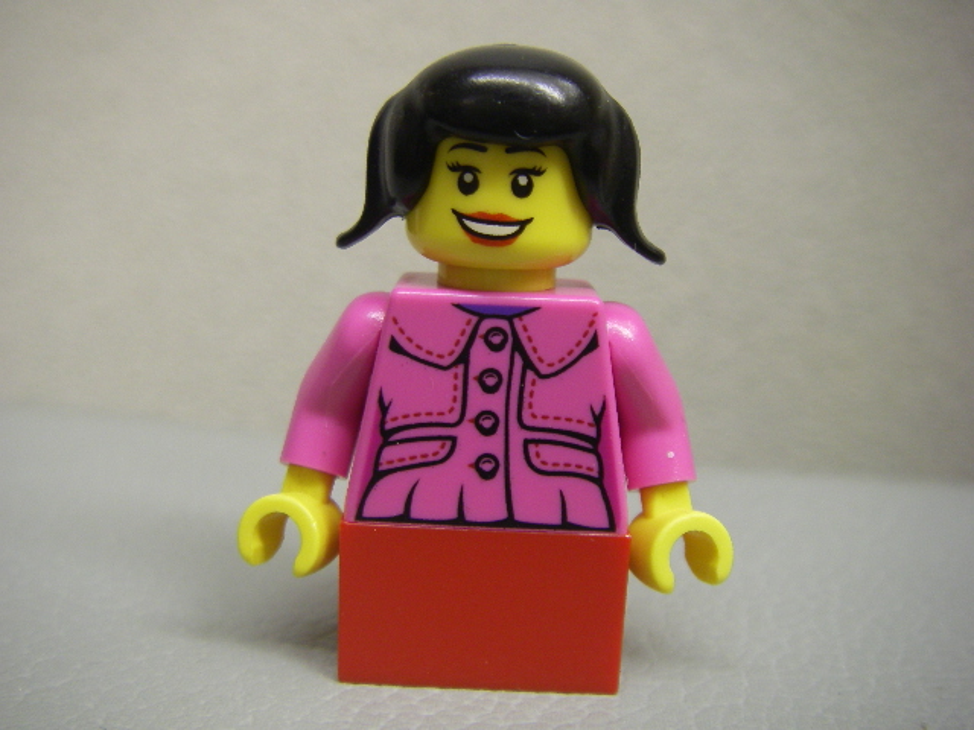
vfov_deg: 37.7
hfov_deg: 49.0
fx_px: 1069
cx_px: 487
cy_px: 365
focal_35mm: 38
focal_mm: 6.3
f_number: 3.3
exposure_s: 1/5
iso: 160
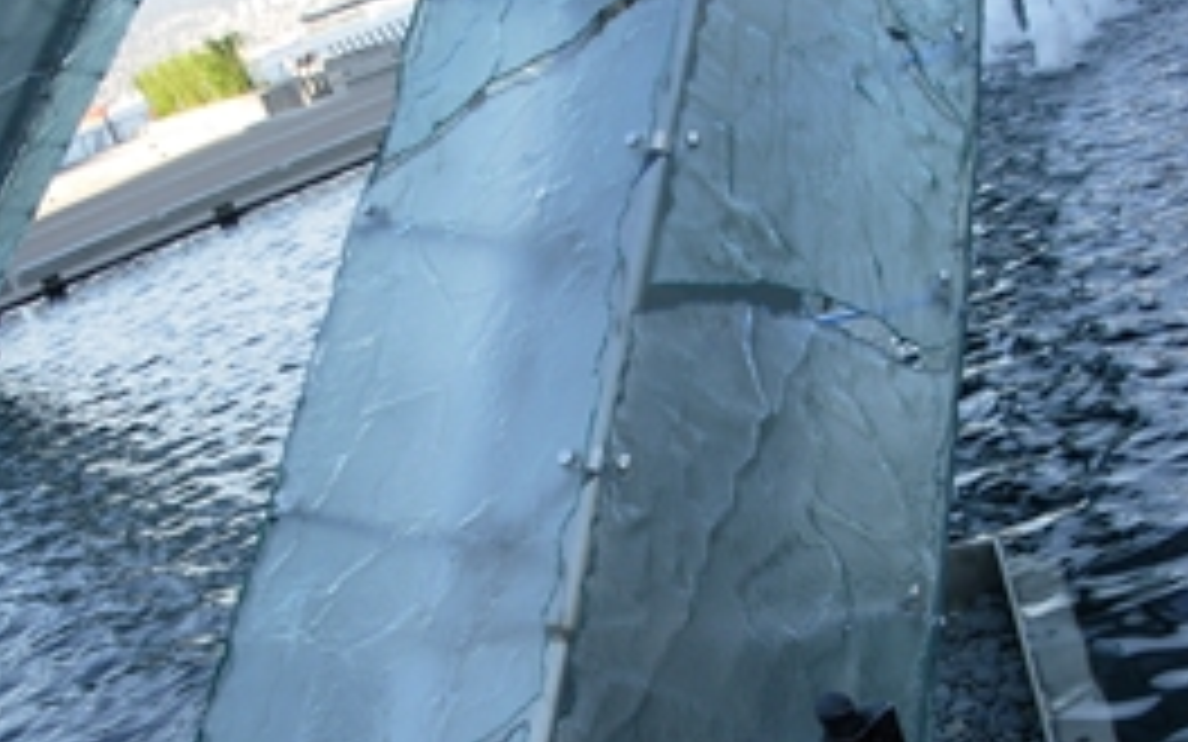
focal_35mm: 55
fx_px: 1781
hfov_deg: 36.9
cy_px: 558
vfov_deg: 23.3
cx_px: 594
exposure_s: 1/256
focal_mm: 6.3
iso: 50
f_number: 2.9
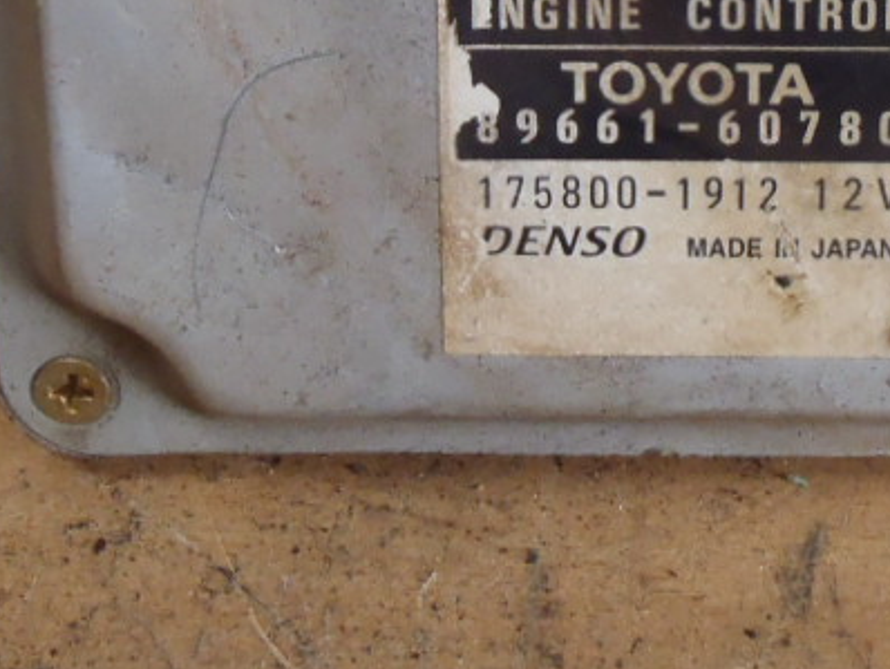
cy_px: -365
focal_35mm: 90
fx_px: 2315
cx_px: 653
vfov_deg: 15.1
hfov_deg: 21.6
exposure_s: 1/15
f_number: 3.9
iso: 200
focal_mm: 5
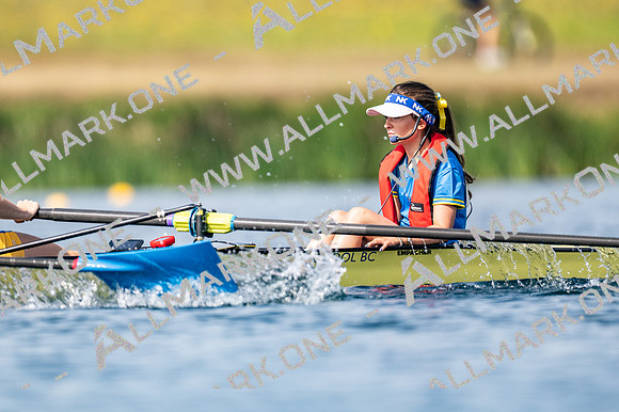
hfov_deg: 2.3
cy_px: 206
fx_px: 15466
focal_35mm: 900
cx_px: 310
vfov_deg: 1.5
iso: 160
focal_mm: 600
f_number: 4
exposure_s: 1/2500
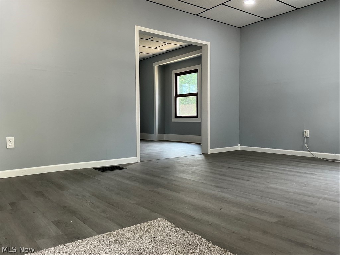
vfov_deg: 49.7
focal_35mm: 28
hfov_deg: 63.4
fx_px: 275
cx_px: 170
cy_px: 128
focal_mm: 3
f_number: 1.8
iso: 64
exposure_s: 1/60
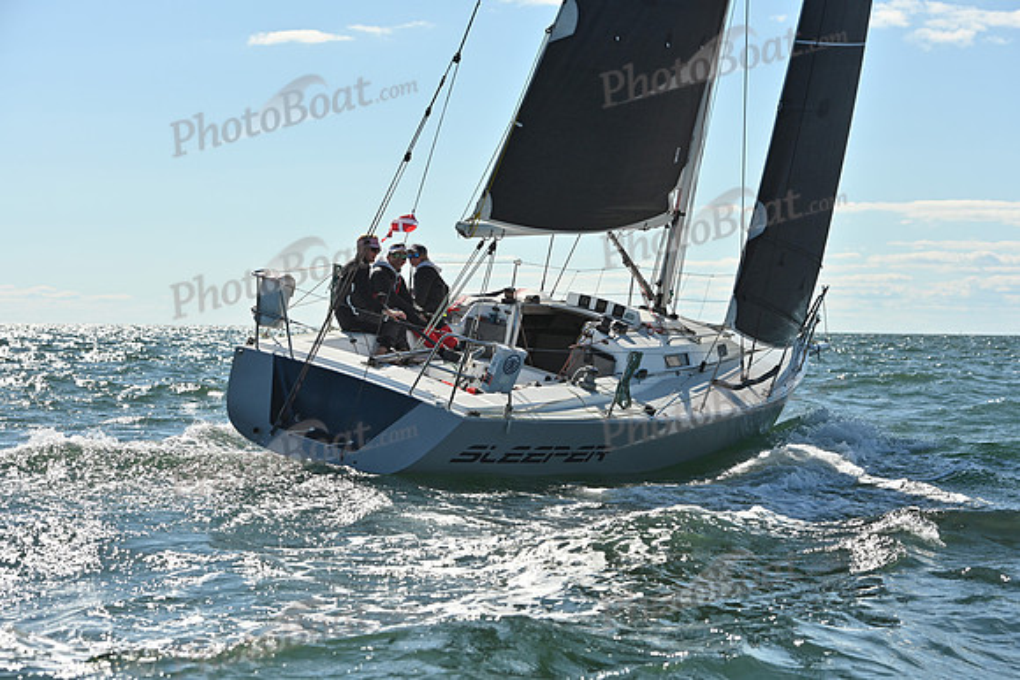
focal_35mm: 90
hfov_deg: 22.6
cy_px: 340
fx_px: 2550
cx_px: 510
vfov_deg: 15.2
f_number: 6.3
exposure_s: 1/3200
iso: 320
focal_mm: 90
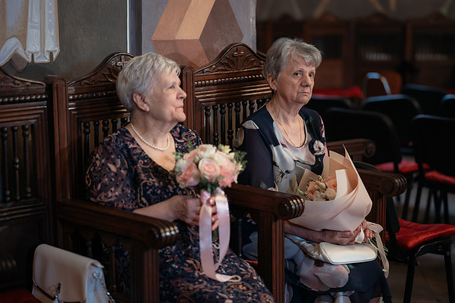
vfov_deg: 16.1
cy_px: 152
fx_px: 1074
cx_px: 228
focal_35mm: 85
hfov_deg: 23.9
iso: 1600
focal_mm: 85
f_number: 1.8
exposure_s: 1/200
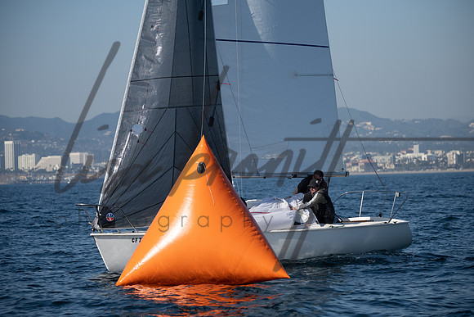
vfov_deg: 8.6
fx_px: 2107
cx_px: 237
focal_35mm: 160
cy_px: 158
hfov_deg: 12.8
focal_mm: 160
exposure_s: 1/4000
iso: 400
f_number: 4.8
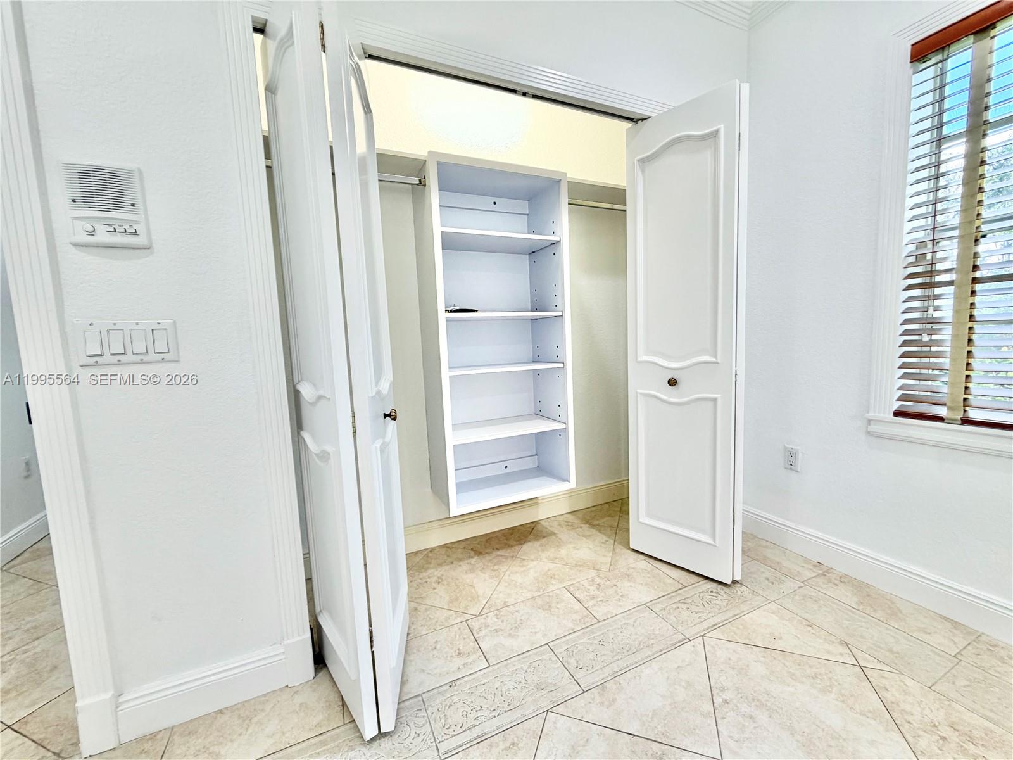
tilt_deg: -4.6
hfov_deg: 102.1
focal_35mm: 14
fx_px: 410
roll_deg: +3.0
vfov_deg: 85.7
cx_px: 506
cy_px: 380
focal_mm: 2.22
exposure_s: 1/120
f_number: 2.2
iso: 100
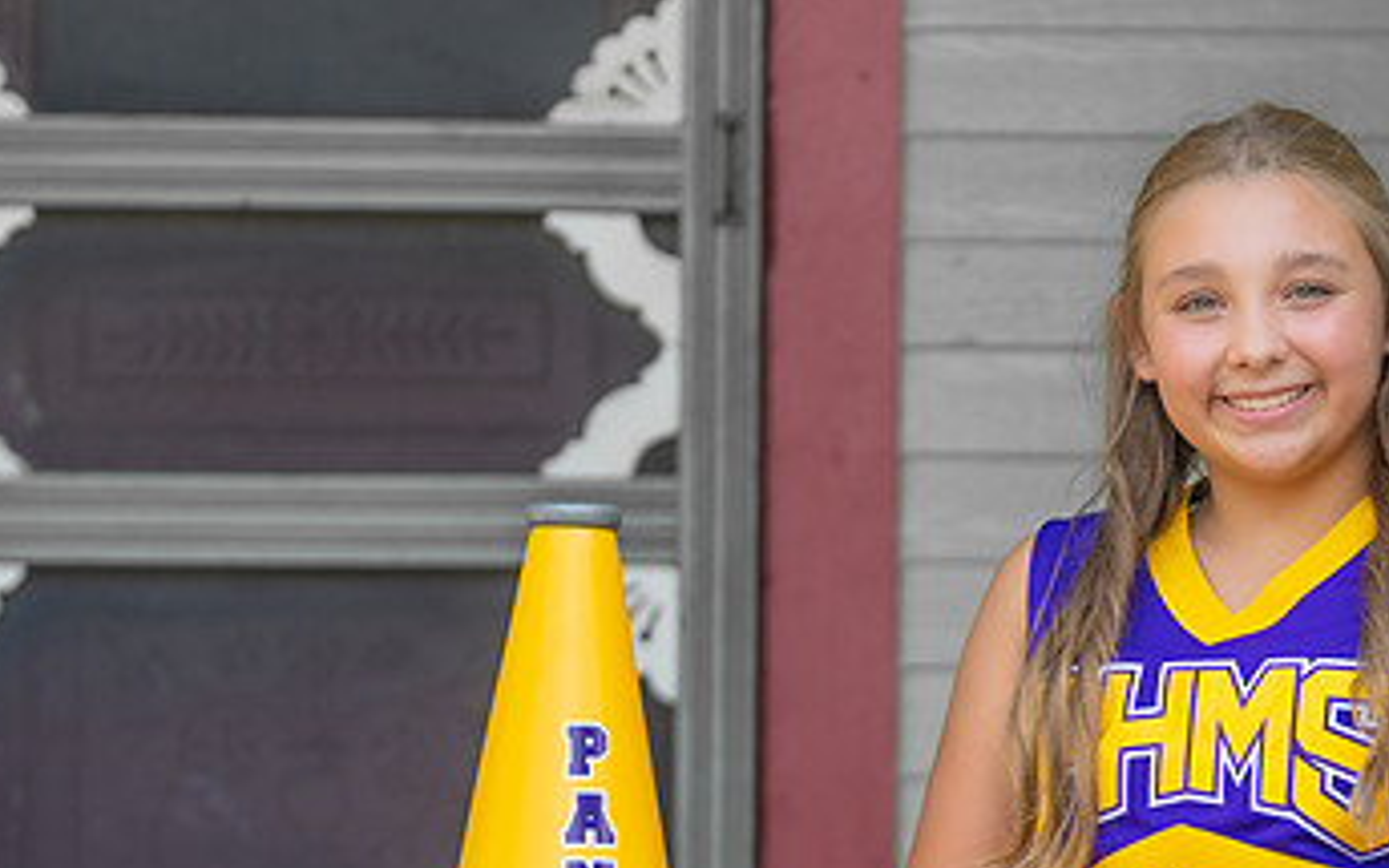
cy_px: 707
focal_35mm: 213
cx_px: 1224
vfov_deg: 6.2
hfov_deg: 9.8
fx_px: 8063
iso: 160
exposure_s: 1/320
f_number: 2.8
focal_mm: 92
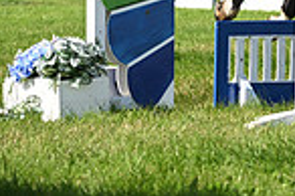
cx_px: 473
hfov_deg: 6.4
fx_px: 2603
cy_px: -193
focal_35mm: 318
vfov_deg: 4.3
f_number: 4
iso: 200
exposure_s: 1/1250
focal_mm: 80
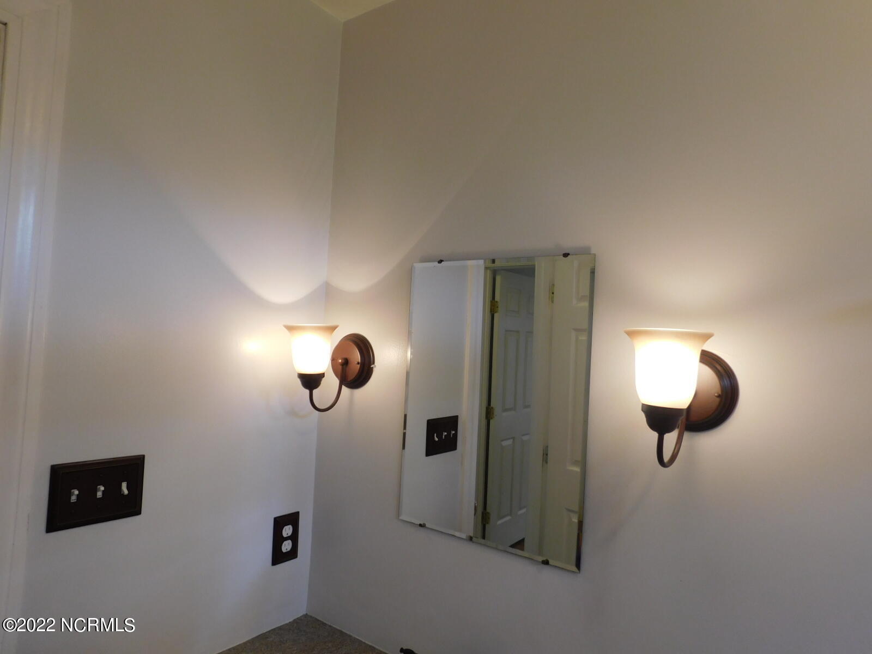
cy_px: 327
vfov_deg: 58.9
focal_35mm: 23
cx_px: 436
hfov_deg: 73.9
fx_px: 579
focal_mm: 4
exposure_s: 1/40
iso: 125
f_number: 3
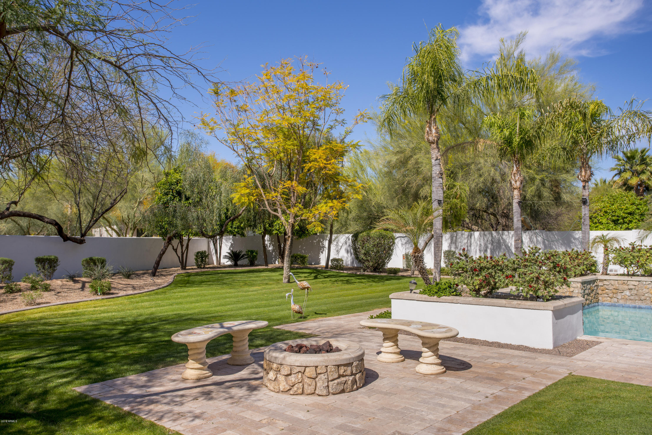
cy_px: 218
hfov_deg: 60.3
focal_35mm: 31
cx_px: 326
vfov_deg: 42.3
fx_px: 561
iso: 200
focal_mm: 31
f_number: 8
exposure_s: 1/500
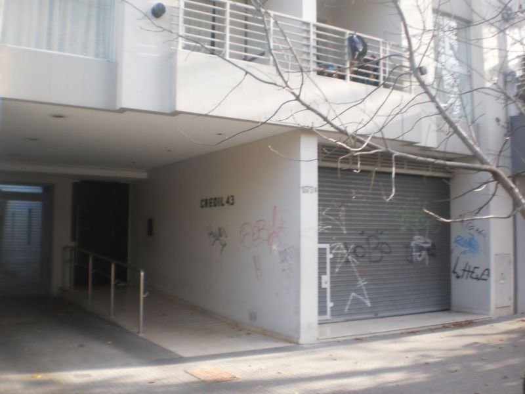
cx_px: 262
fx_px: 546
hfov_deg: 51.4
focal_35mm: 36
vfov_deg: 39.7
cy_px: 197
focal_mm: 6.3
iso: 200
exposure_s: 1/200
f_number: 3.1
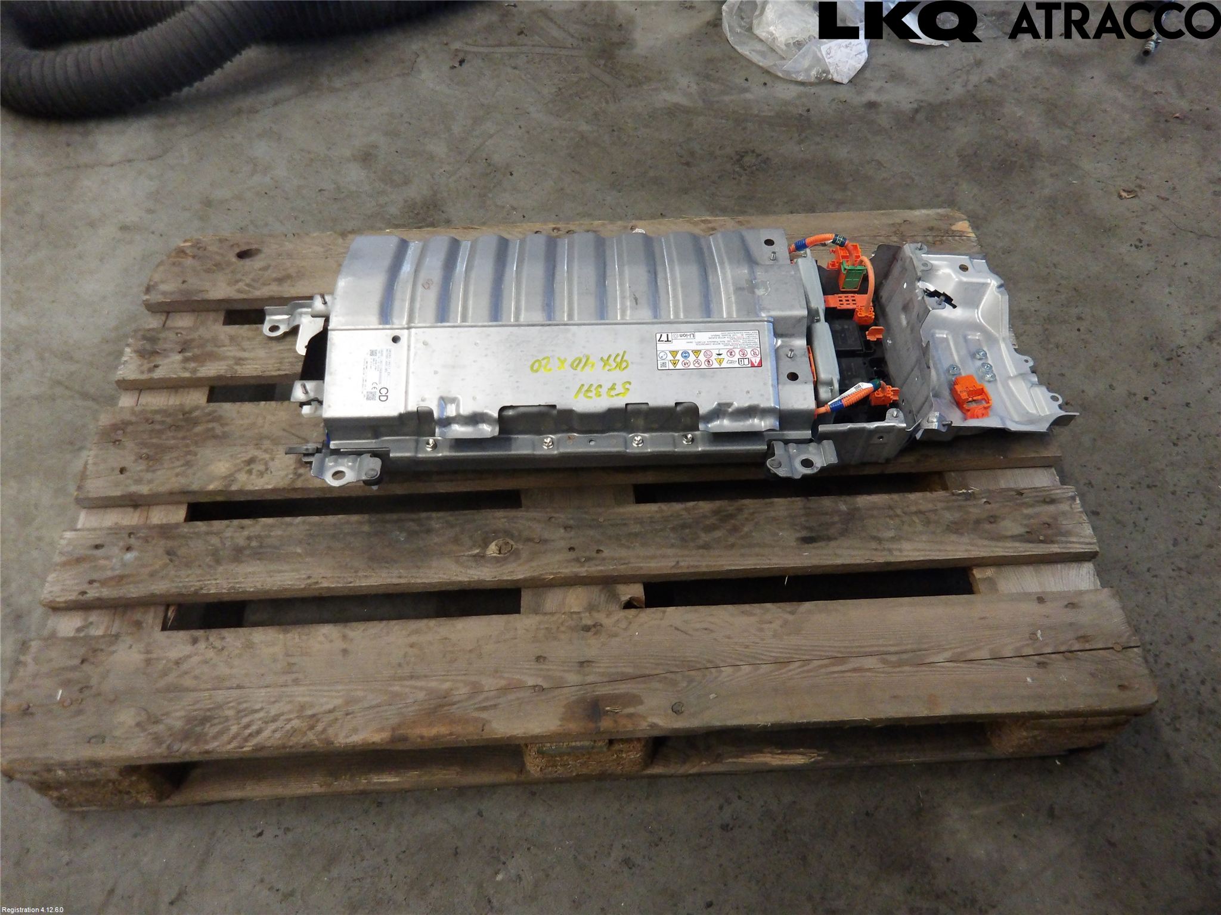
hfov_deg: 65.3
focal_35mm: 27
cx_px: 610
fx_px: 952
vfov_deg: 51.4
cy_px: 458
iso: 717
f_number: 3
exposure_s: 1/60
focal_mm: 4.9
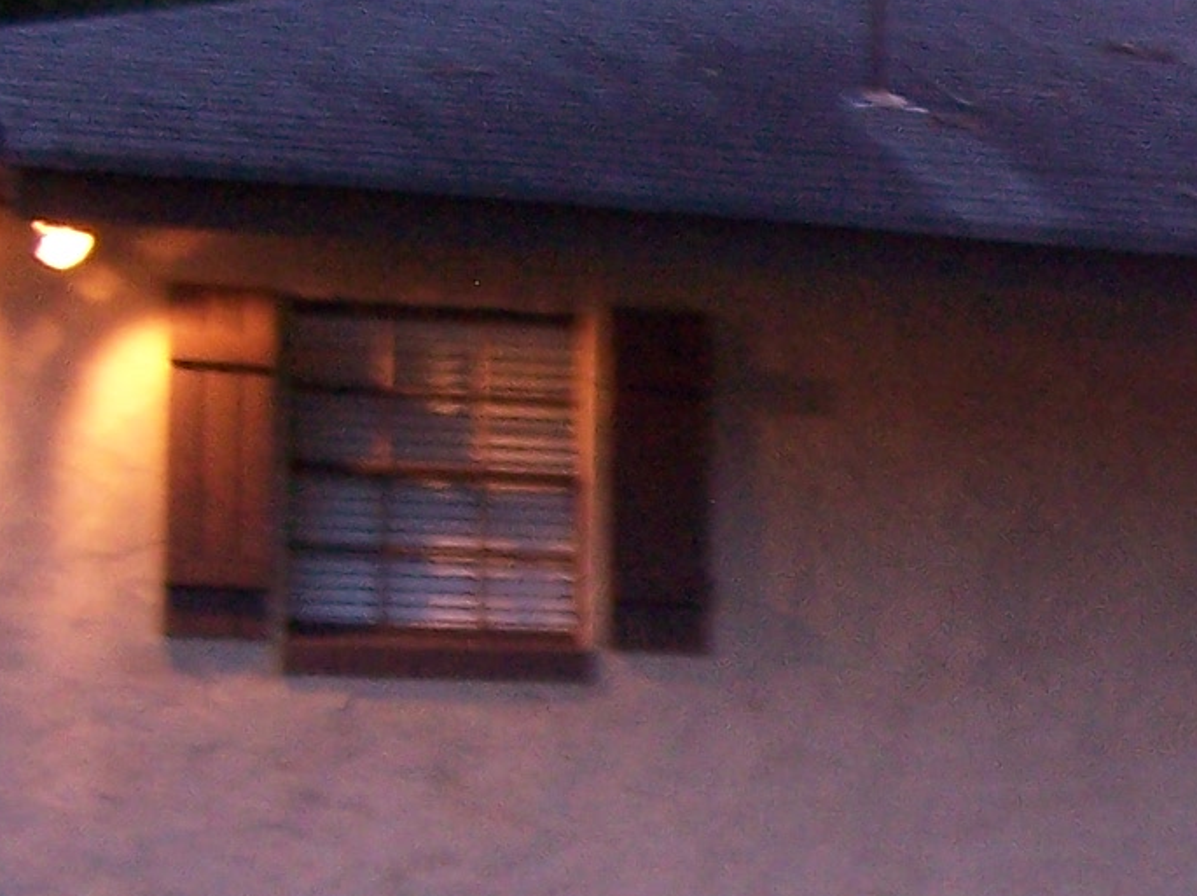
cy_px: 737
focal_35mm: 143
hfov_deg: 13.0
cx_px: 1865
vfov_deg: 10.3
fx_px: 4942
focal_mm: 6.3
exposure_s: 1/8
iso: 140
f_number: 2.8
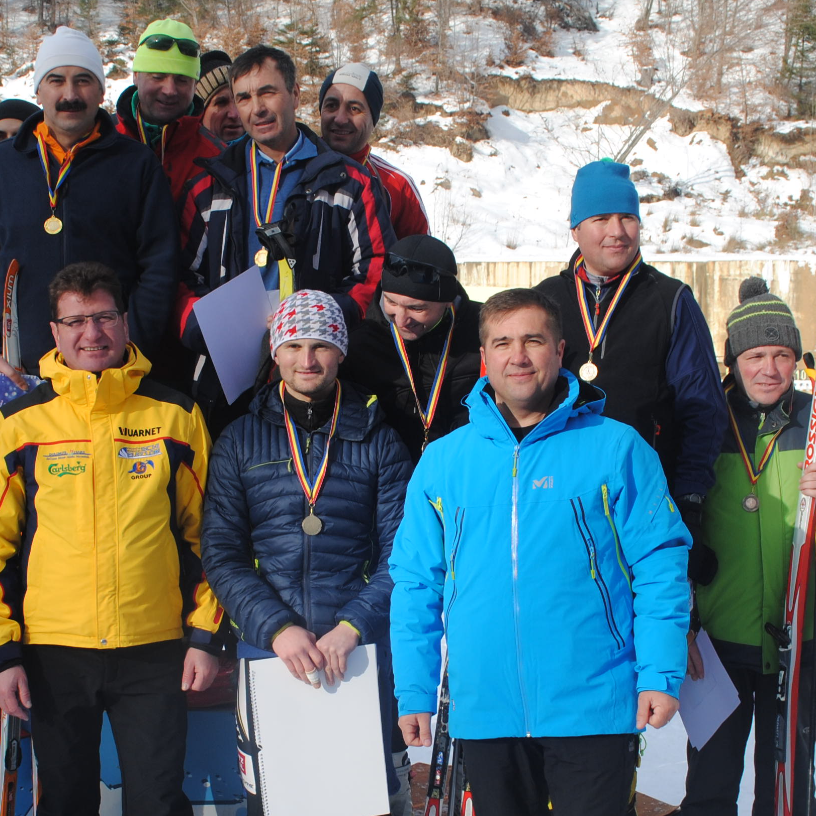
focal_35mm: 67
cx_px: 353
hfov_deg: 25.7
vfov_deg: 25.6
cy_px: 524
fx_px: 1787
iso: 100
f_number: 8
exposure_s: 1/250
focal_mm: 22
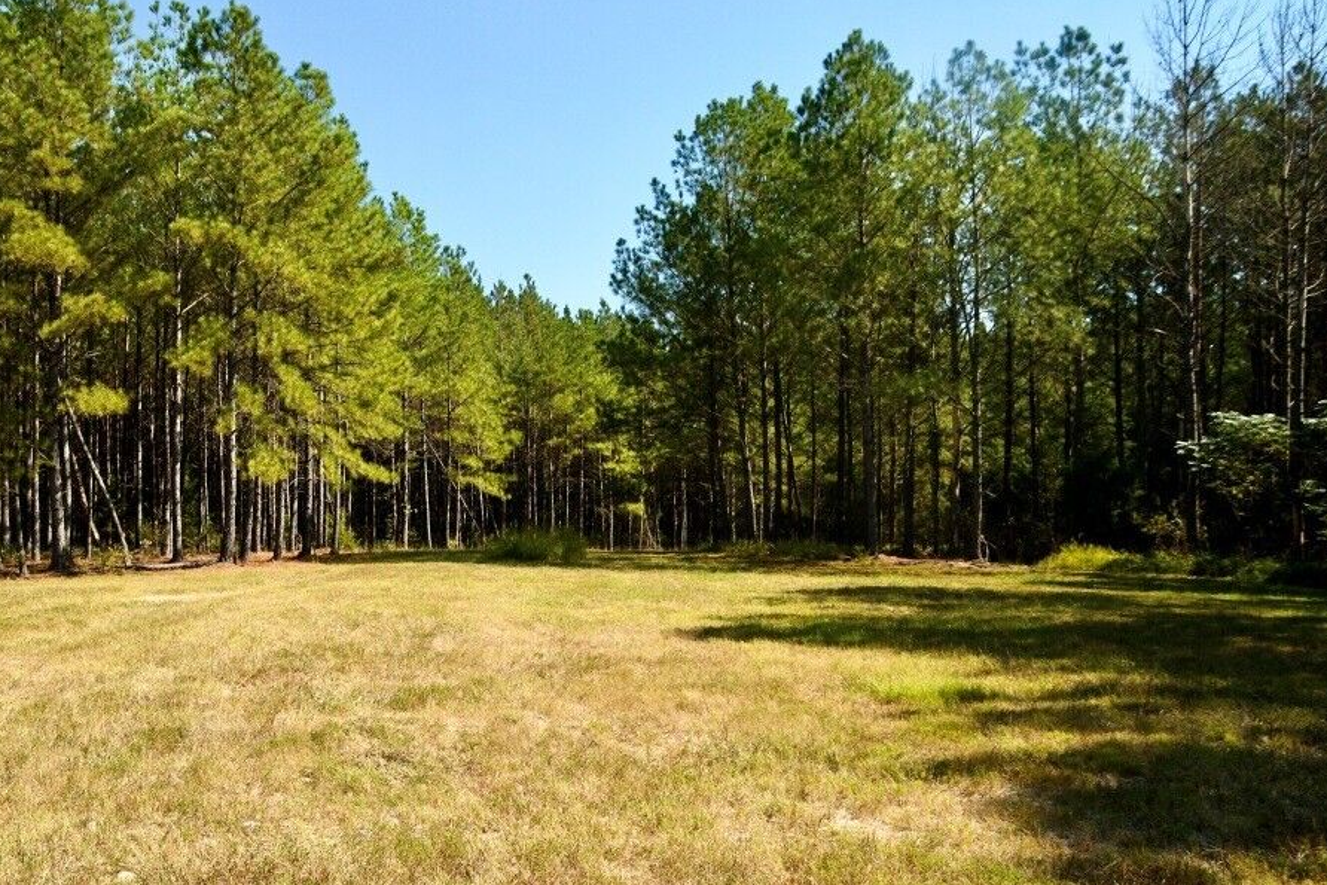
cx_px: 635
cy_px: 451
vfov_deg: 42.3
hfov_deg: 60.3
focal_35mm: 31
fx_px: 1143
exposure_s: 1/3200
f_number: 6.3
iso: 1000
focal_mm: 18
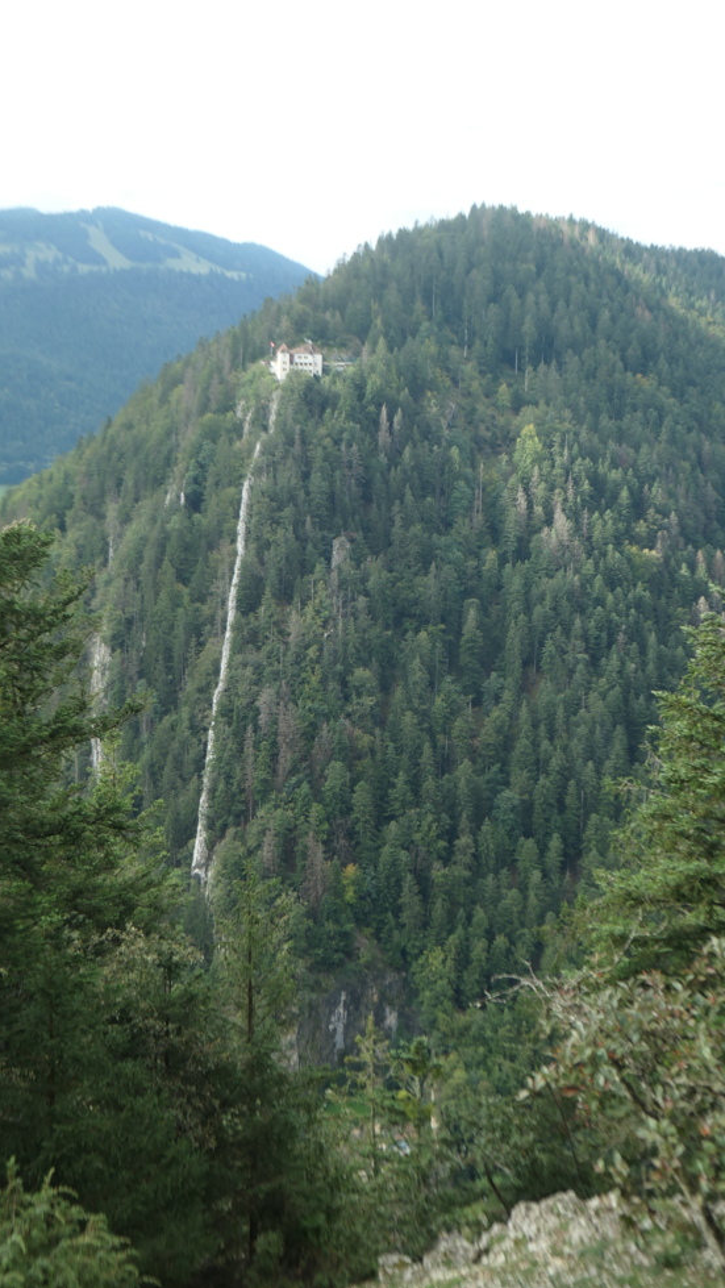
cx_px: 416
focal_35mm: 46
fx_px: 1571
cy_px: 637
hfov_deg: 26.0
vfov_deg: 44.6
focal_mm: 15.8
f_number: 4
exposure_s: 1/400
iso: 200
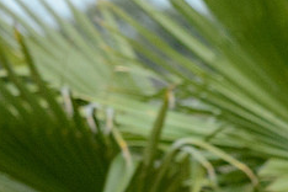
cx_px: -32
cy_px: 118
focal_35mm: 1277
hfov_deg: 1.6
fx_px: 10215
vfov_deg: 1.1
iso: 1000
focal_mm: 240
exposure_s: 1/1600
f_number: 9
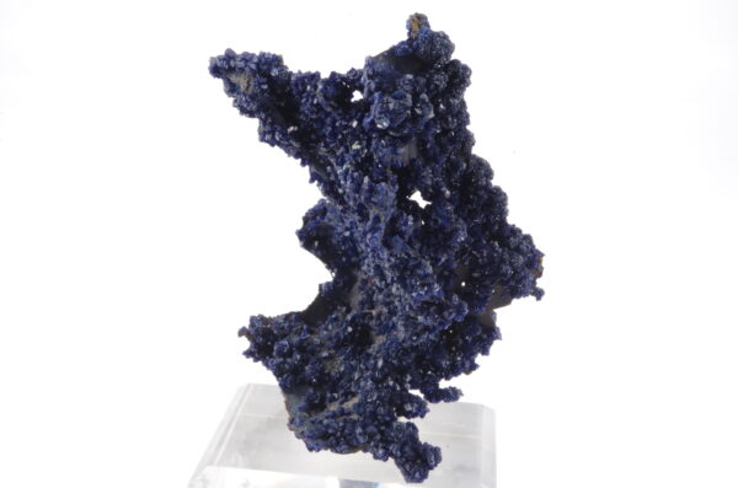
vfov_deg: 31.7
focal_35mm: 42
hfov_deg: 46.5
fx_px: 859
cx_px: 369
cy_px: 244
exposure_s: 1/2
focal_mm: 28.13
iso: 100
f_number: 4.5
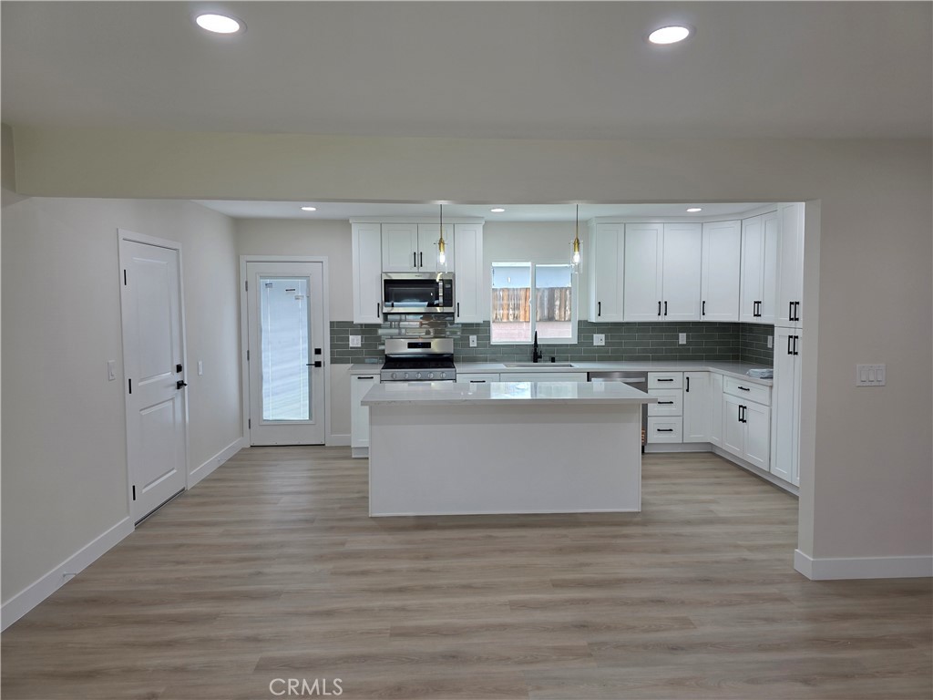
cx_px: 466
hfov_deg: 73.9
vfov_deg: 58.9
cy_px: 350
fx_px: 620
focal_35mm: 23
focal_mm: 6.3
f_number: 1.7
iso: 80
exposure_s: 1/120
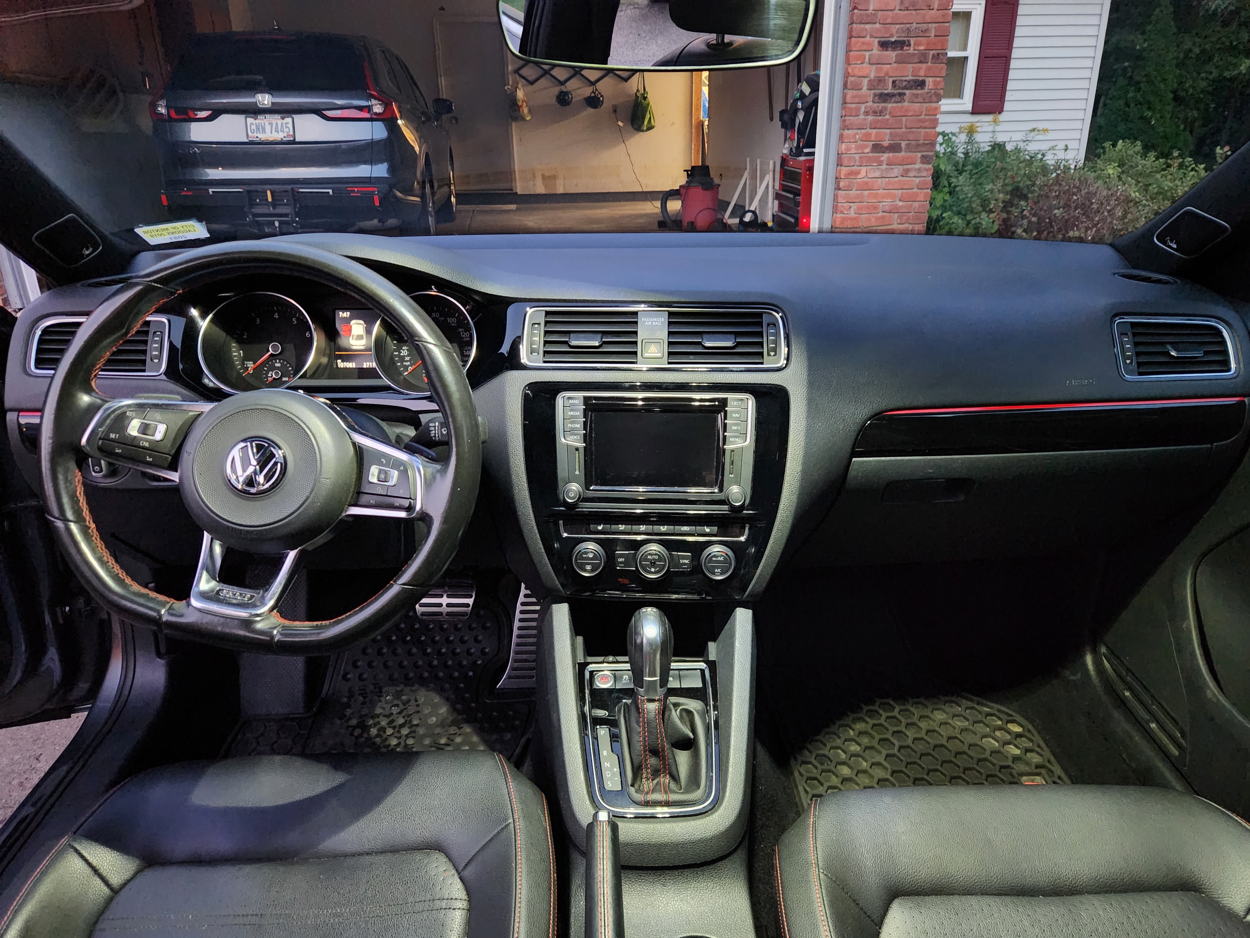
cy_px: 469
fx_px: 831
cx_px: 625
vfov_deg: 58.9
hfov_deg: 73.9
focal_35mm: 23
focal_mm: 5.4
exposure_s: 1/24
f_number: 1.8
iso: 1250
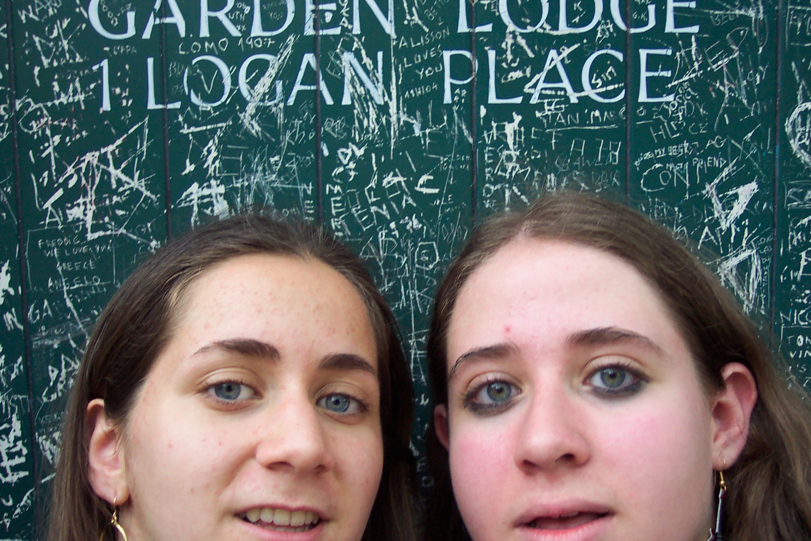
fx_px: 946
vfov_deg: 31.9
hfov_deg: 46.3
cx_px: 441
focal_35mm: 42
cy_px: 278
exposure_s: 1/90
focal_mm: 8
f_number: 2.8
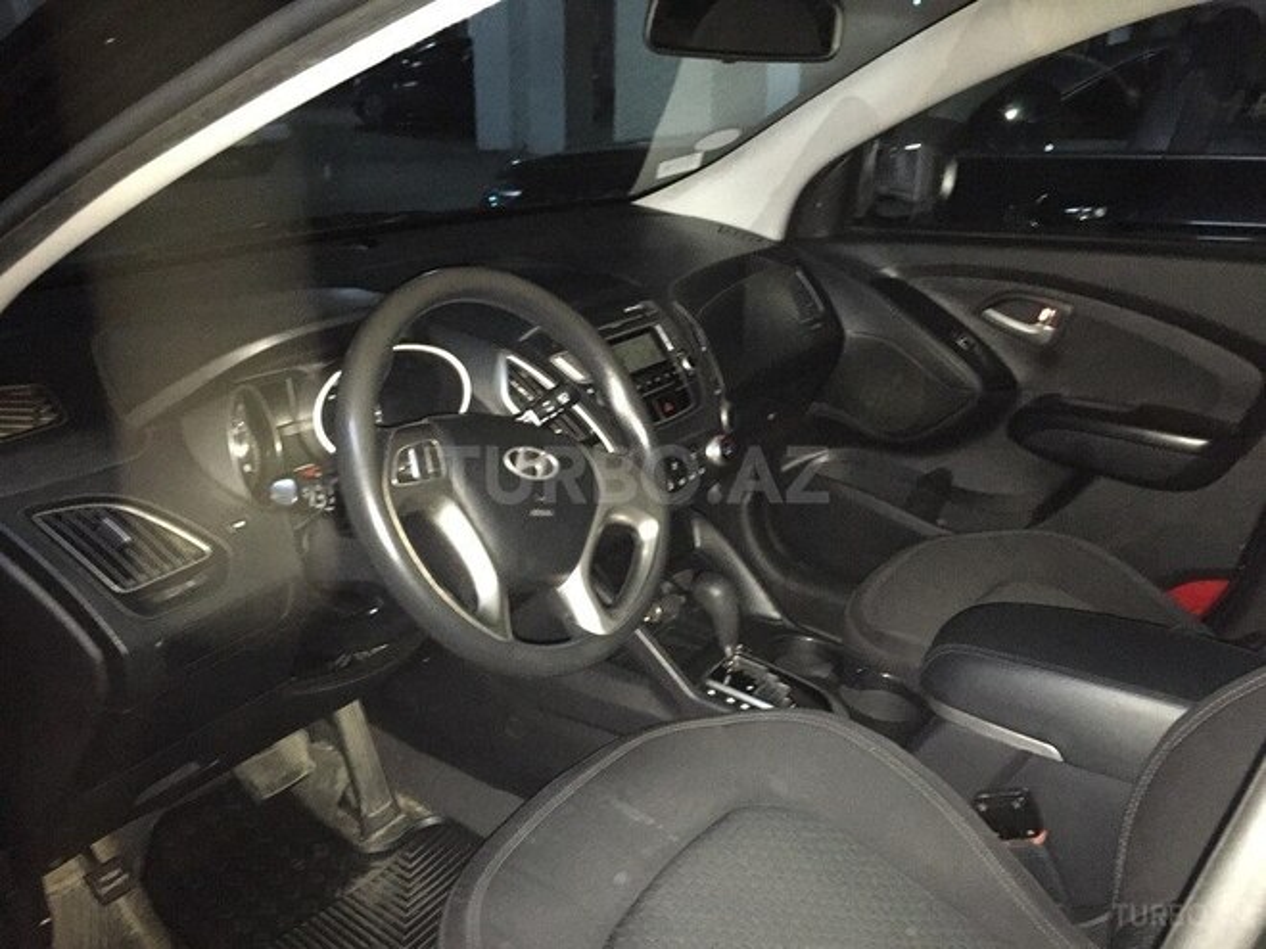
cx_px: 633
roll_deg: -0.9
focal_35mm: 29
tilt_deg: -22.0
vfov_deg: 48.2
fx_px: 1061
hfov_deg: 61.7
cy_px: 474
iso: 1250
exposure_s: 1/17
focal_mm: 4.15
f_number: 2.2
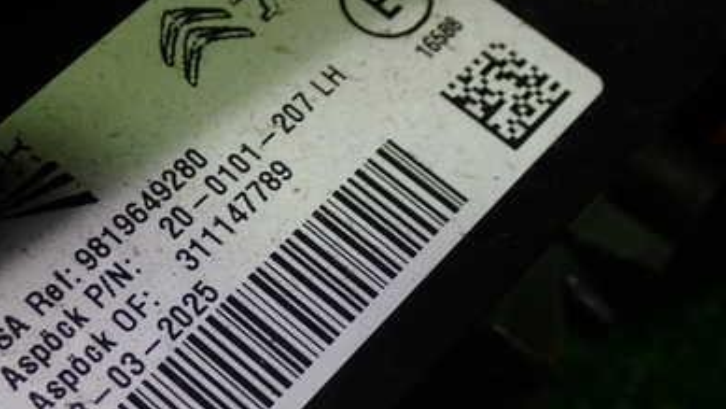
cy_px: 235
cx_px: 272
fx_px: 1521
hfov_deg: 26.8
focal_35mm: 79
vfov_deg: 15.3
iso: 160
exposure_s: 1/100
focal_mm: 8.4
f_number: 3.1
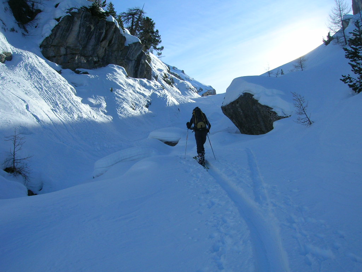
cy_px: 136
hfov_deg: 54.0
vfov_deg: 41.8
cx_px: 181
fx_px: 356
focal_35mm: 34
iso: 50
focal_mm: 5.7
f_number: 4.9
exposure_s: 1/476
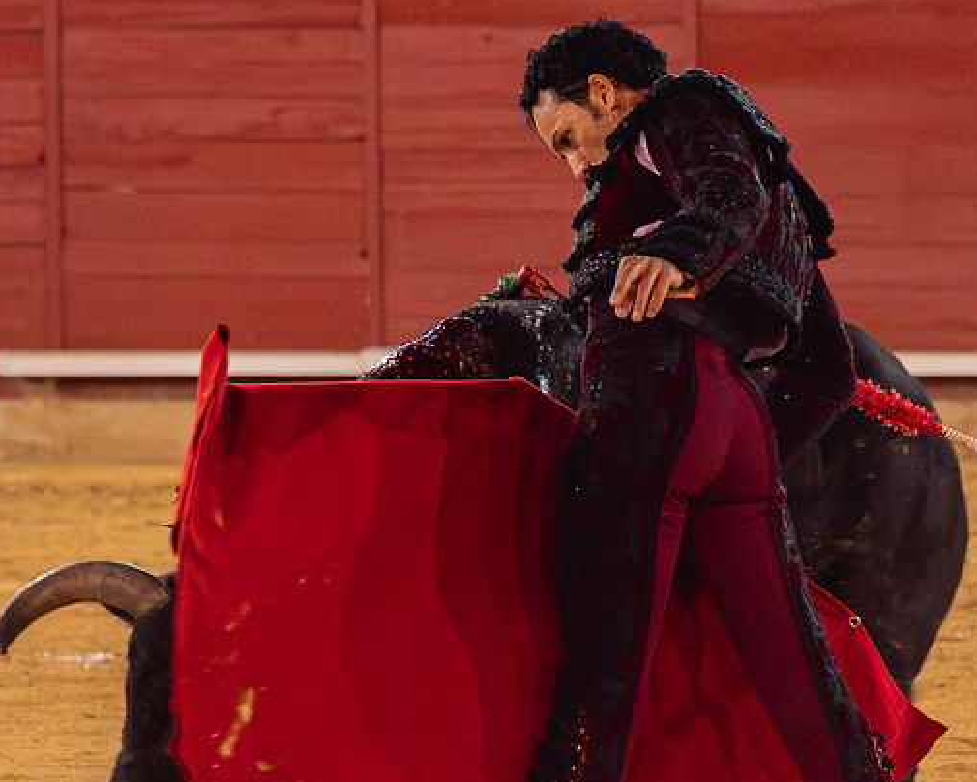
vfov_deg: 3.8
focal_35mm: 407
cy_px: 443
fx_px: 11769
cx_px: 385
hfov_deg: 4.8
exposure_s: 1/400
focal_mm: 150
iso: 12800
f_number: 5
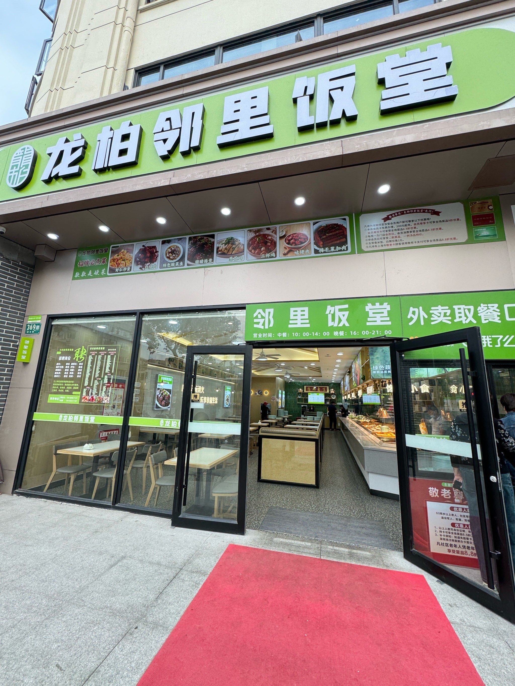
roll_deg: -2.6
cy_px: 343
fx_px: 278
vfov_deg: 102.1
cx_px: 258
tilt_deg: +12.3
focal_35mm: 14
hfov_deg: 85.7
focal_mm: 2.22
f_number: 2.2
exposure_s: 1/100
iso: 50
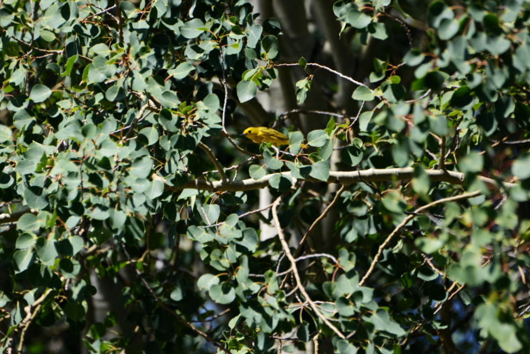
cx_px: 265
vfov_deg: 4.6
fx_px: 4417
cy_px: 177
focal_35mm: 300
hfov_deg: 6.9
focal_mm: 300
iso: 320
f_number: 5.6
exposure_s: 1/1000
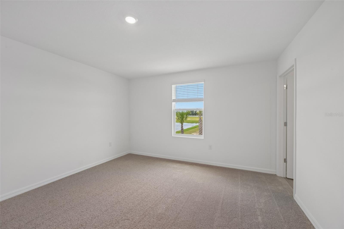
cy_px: 114
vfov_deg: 81.2
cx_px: 172
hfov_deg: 104.3
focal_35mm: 14
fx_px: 134
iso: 400
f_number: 8
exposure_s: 1/160
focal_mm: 14
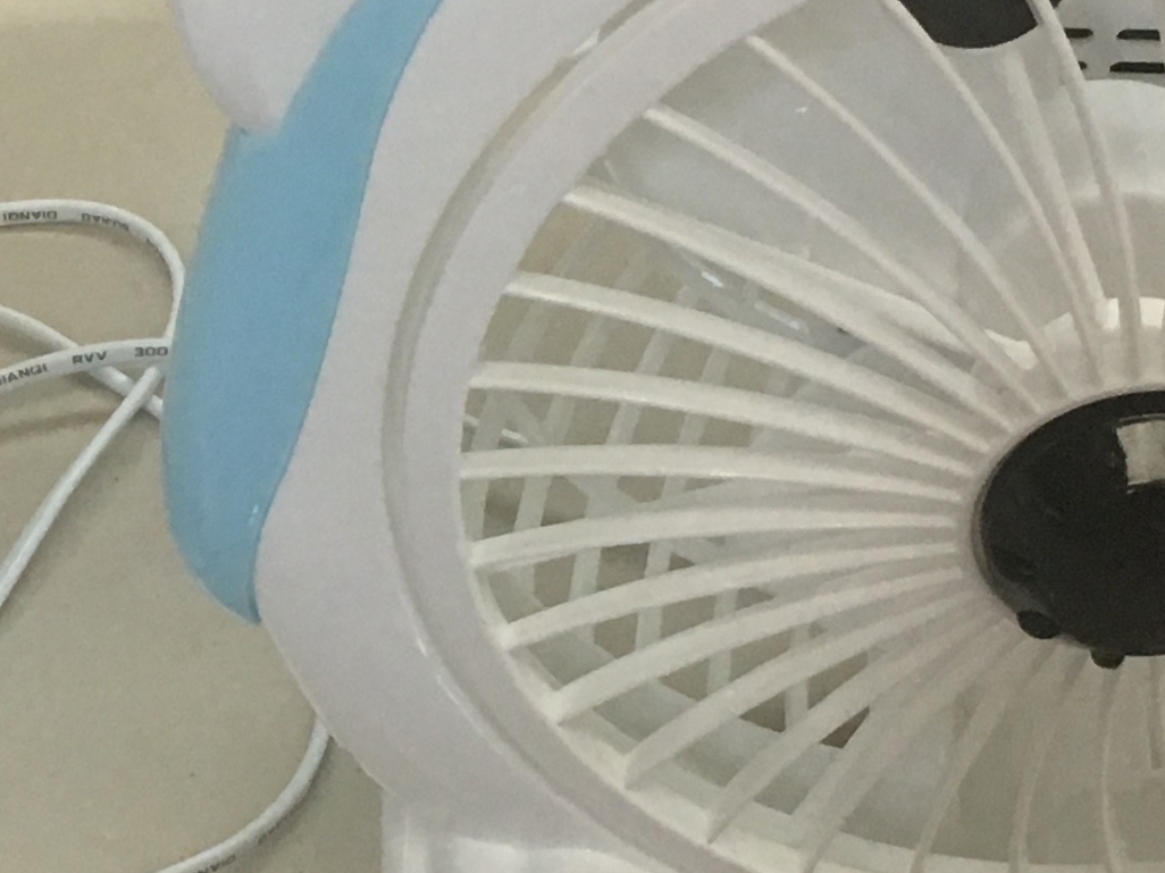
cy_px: 503
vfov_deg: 13.0
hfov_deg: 17.0
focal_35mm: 114
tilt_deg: -46.7
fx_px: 3836
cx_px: 52
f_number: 2.2
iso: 125
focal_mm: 4.15
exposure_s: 1/33
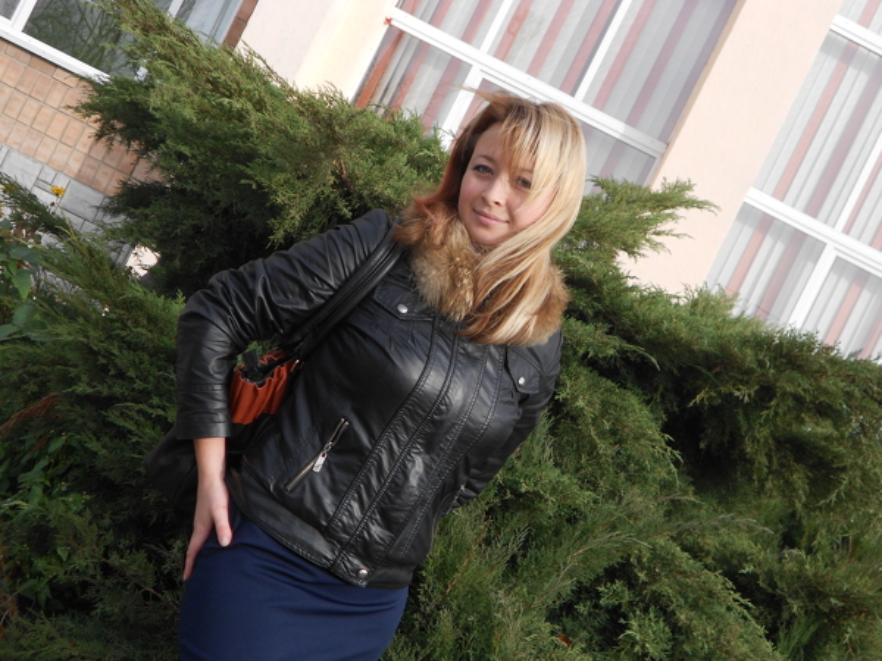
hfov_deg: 34.3
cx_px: 441
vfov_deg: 26.1
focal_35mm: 56
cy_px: 330
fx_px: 1427
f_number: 4.9
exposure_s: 1/200
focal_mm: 10.3
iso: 80
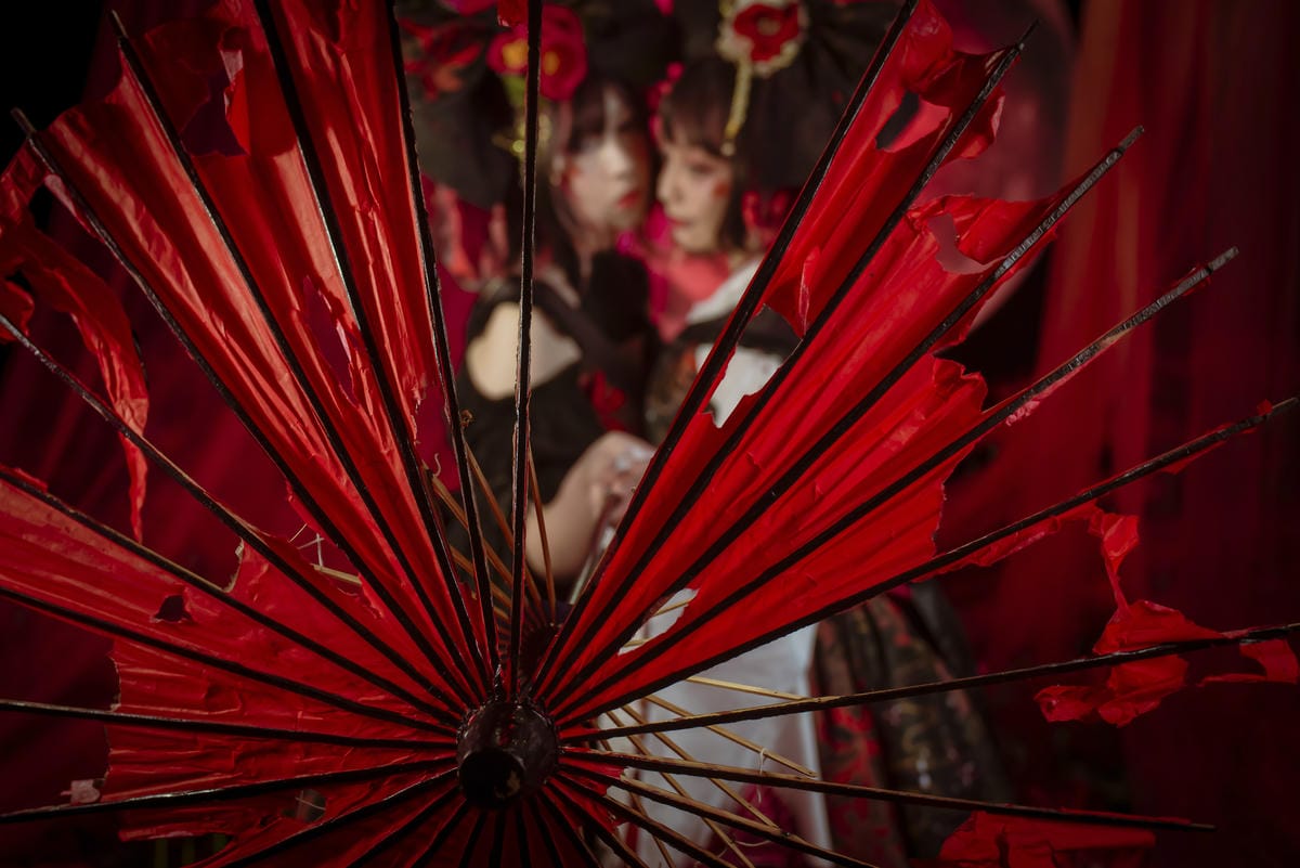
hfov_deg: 54.4
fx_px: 1264
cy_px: 434
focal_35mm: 35
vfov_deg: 37.9
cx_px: 650
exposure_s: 1/200
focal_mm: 35
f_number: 3.5
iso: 400
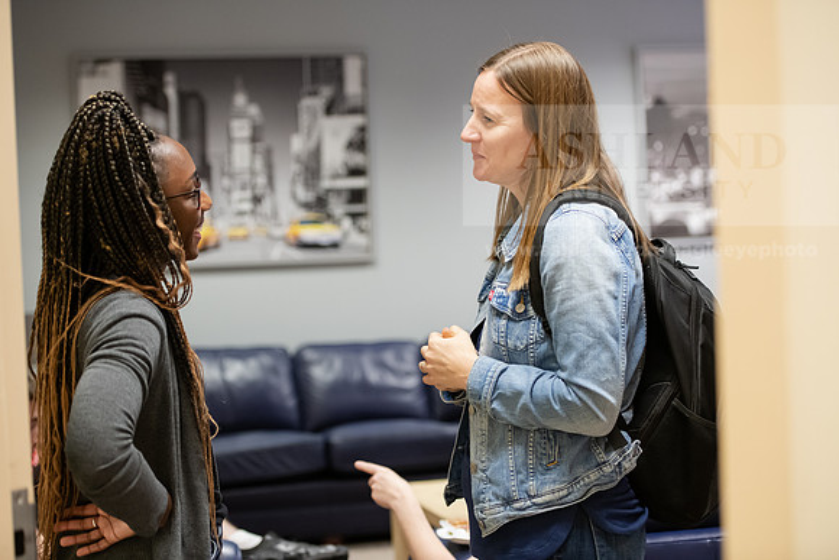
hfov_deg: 28.8
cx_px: 420
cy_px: 280
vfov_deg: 19.5
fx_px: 1632
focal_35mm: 70
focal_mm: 70
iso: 2500
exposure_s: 1/200
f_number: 3.2
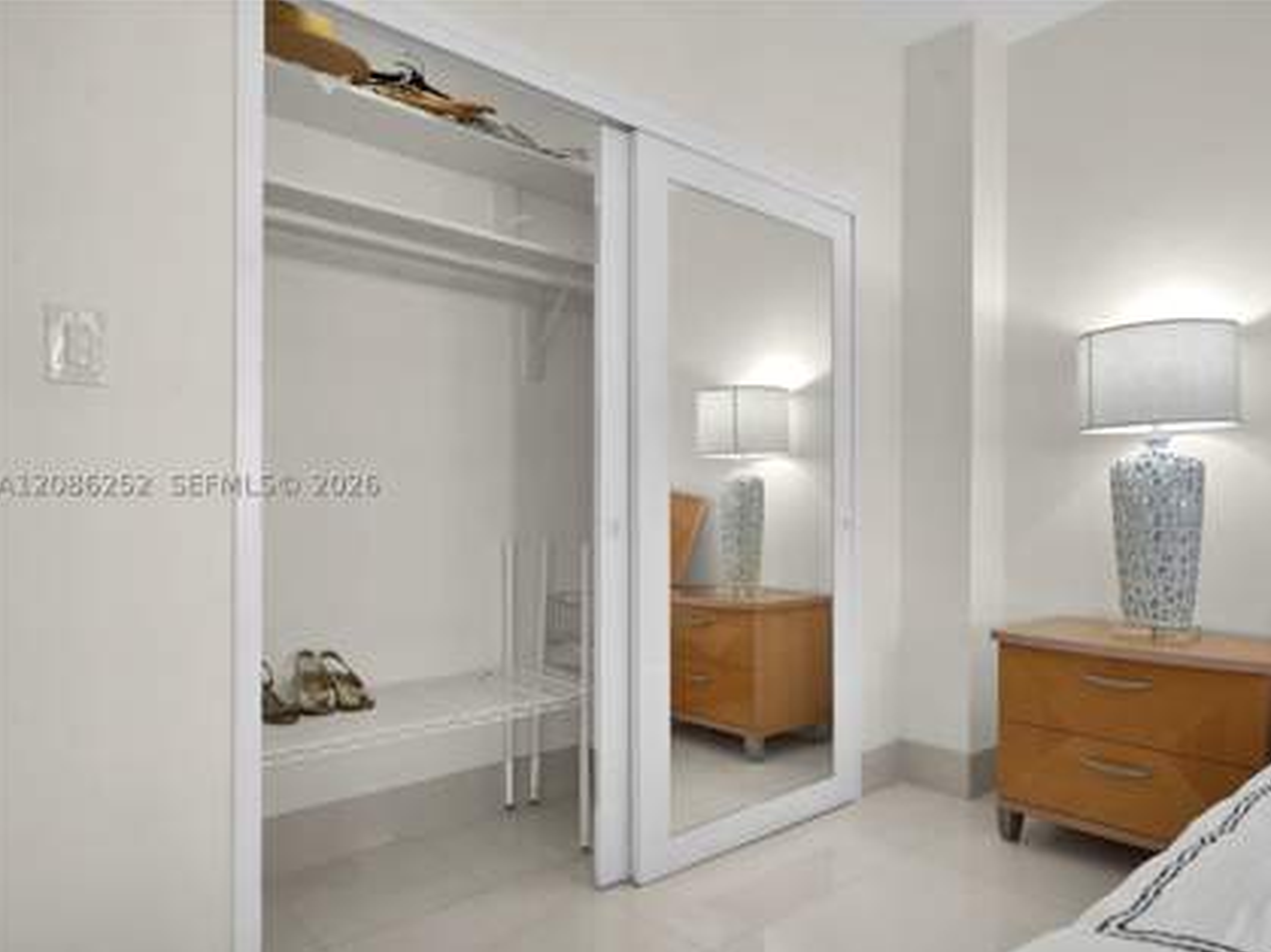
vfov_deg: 61.1
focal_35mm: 22
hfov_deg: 76.1
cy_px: 481
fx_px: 808
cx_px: 716
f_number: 7.1
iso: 1000
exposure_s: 1/640
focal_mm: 20
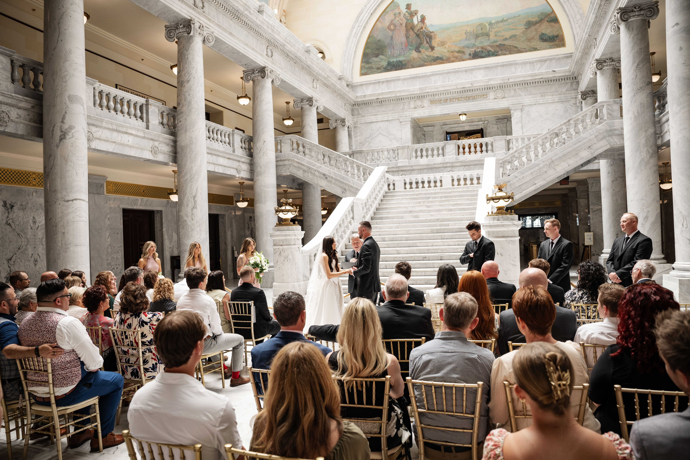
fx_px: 479
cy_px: 230
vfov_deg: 51.3
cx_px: 345
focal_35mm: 25
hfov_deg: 71.5
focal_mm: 25
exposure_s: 1/640
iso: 500
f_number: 3.5
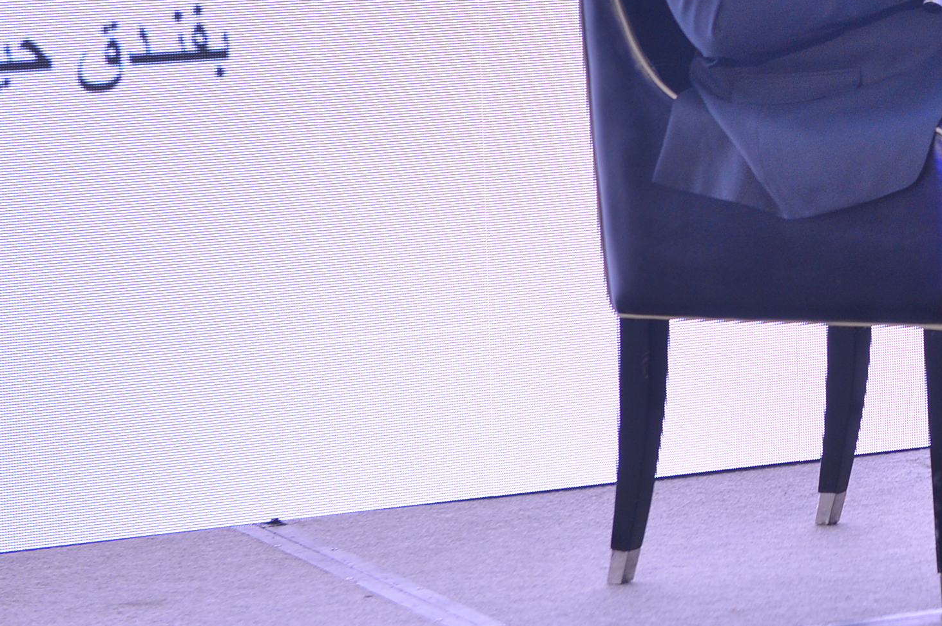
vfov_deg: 7.7
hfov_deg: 11.4
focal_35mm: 177
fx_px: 4626
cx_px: 1092
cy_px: -59
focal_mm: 70
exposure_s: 1/200
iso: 500
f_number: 4.5
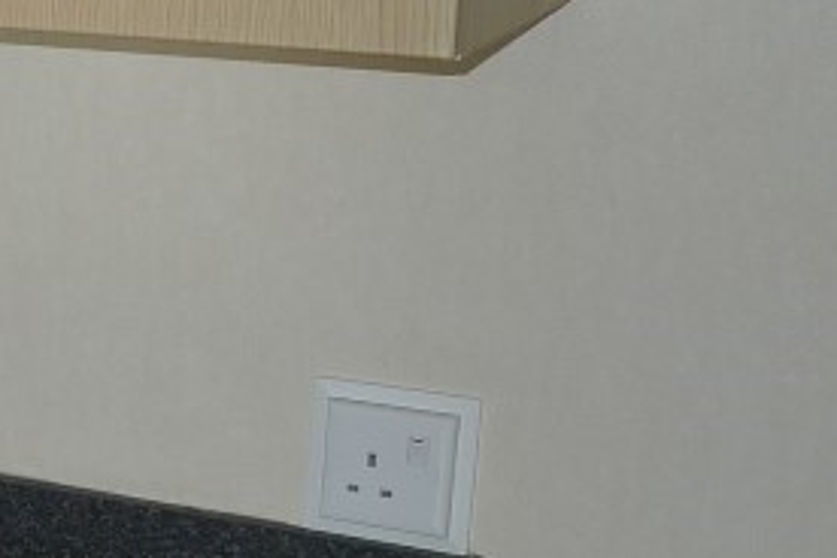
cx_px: -590
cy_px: 334
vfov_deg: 13.7
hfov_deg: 17.3
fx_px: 2325
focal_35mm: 100
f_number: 2.8
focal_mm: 5.1
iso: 100
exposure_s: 1/250
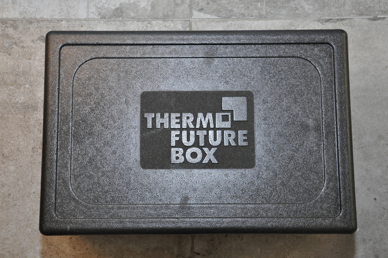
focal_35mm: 48
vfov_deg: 28.0
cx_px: 194
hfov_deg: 41.2
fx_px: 517
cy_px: 129
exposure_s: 1/80
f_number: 7.1
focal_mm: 32
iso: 800
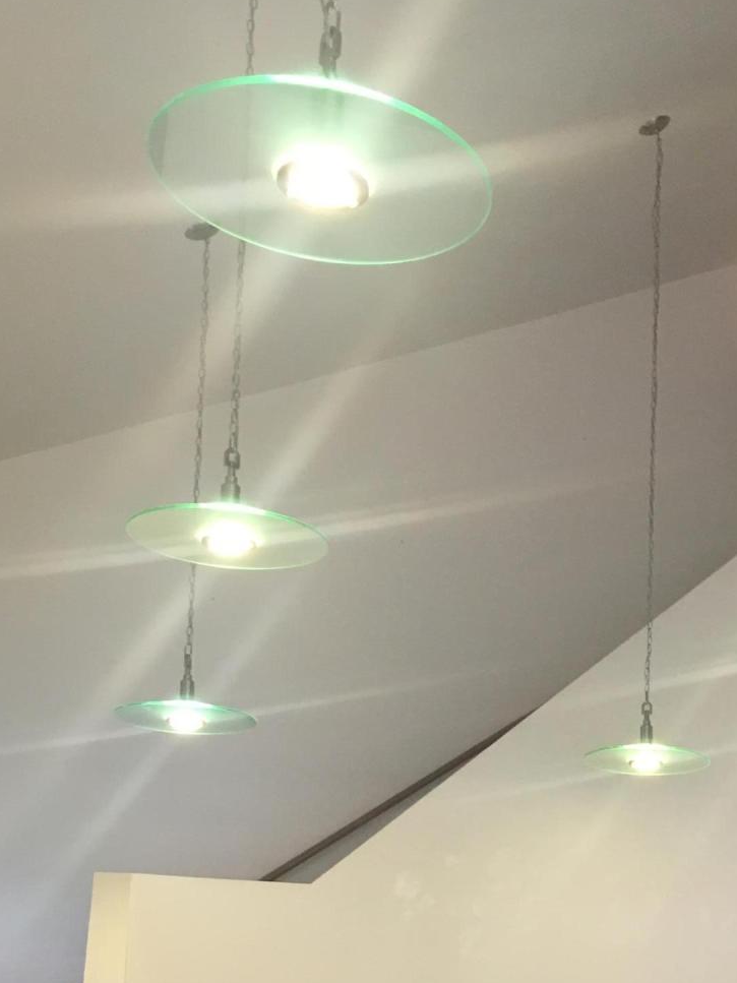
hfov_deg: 23.6
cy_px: 906
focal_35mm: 60
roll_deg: -1.4
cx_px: 692
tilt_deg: +5.7
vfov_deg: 30.6
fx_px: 1704
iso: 125
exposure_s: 1/33
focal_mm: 4.15
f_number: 2.2
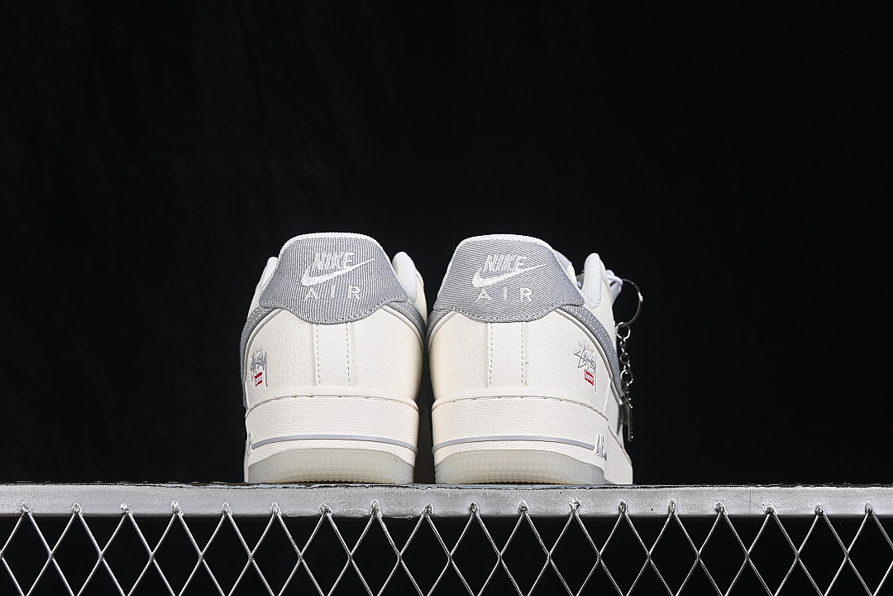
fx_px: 1860
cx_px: 446
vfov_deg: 18.2
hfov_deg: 27.0
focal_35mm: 75
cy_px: 298
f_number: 8
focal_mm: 50
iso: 160
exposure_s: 1/80
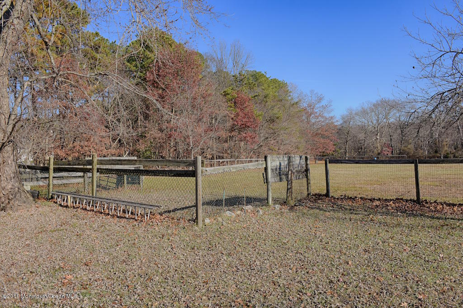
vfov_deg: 47.9
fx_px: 347
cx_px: 232
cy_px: 154
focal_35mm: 27
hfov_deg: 67.4
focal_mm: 18
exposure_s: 1/125
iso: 125
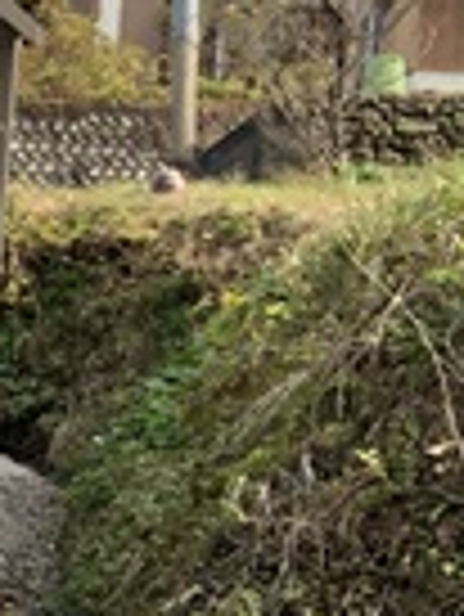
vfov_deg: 20.6
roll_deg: -3.4
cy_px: 346
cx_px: -455
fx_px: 1695
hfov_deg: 13.4
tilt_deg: -3.6
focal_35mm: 95
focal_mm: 3
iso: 16
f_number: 1.8
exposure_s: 1/495
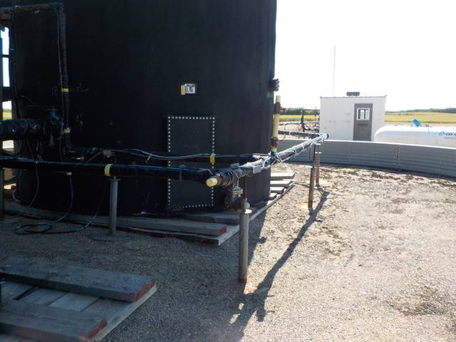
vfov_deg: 46.8
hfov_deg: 60.0
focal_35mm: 30
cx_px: 228
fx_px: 395
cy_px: 171
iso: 125
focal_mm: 4.1
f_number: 3.3
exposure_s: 1/640
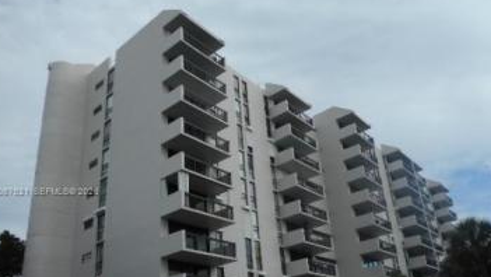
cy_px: 192
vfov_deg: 37.3
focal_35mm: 31
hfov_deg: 62.5
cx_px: 259
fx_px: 404
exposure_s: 1/800
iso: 80
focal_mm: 4.5
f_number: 3.7
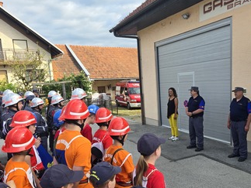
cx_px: 149
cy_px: 113
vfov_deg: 44.0
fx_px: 232
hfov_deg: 56.4
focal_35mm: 32
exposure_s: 1/303
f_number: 1.7
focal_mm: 6.3
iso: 12
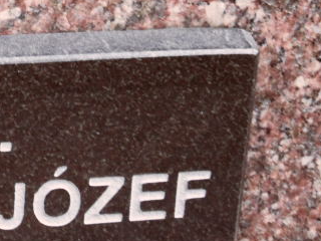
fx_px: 2374
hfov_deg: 7.7
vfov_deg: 5.8
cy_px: 46
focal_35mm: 256
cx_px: -18
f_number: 4.2
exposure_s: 1/45
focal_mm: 13.2
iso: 160
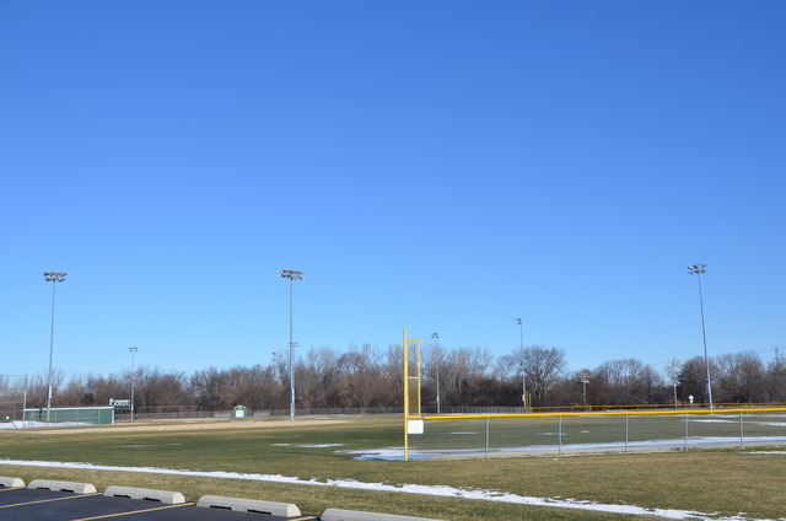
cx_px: 393
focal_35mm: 39
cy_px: 260
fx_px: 850
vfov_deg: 34.1
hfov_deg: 49.6
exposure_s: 1/250
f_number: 8
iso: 100
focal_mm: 26
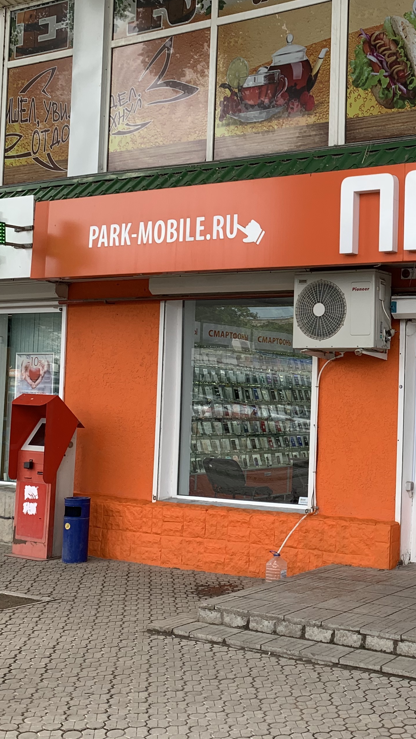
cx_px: 437
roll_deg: -2.5
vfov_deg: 45.5
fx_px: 882
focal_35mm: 45
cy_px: 370
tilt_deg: +2.1
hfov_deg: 25.0
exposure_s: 1/332
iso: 25
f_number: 1.8
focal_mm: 4.25
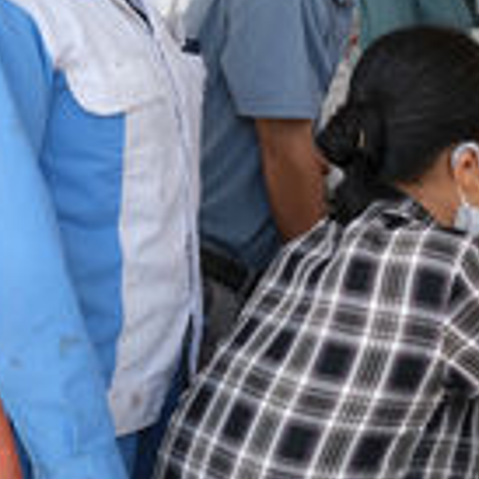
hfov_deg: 13.7
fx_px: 1832
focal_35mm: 117
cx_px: 780
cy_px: 161
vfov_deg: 14.9
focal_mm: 23
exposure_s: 1/180
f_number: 4
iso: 160
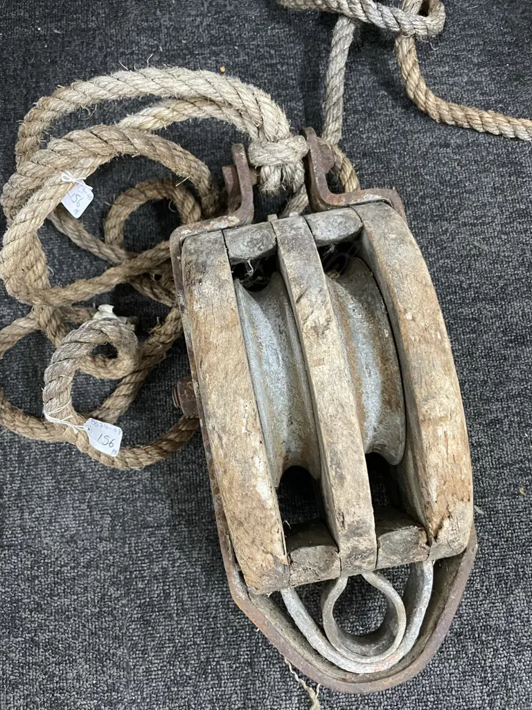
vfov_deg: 67.3
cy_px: 355
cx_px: 266
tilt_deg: -76.3
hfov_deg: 53.1
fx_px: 533
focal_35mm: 26
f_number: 1.6
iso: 400
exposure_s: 1/33
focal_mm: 4.2
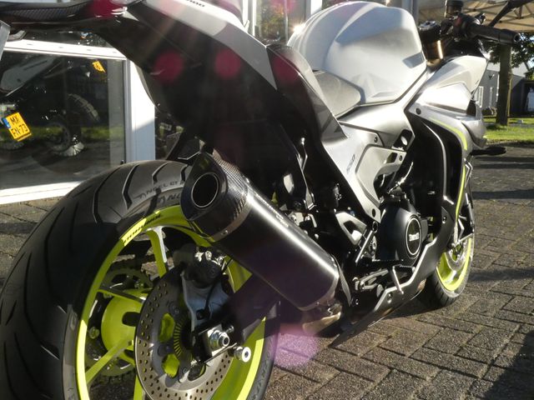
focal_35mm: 38
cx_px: 267
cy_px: 200
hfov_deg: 49.0
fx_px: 586
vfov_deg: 37.7
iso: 800
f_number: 8
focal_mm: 6.8
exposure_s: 1/800
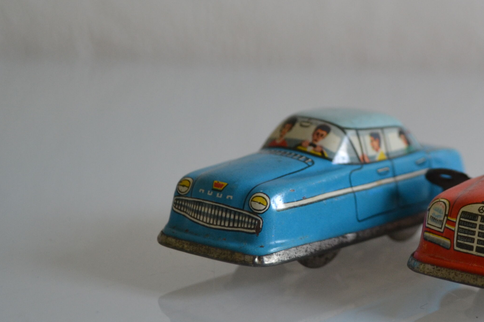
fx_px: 1089
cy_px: 106
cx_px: 501
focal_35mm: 81
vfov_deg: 16.8
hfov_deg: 23.8
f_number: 4.5
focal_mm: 24
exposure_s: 1/80
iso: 400
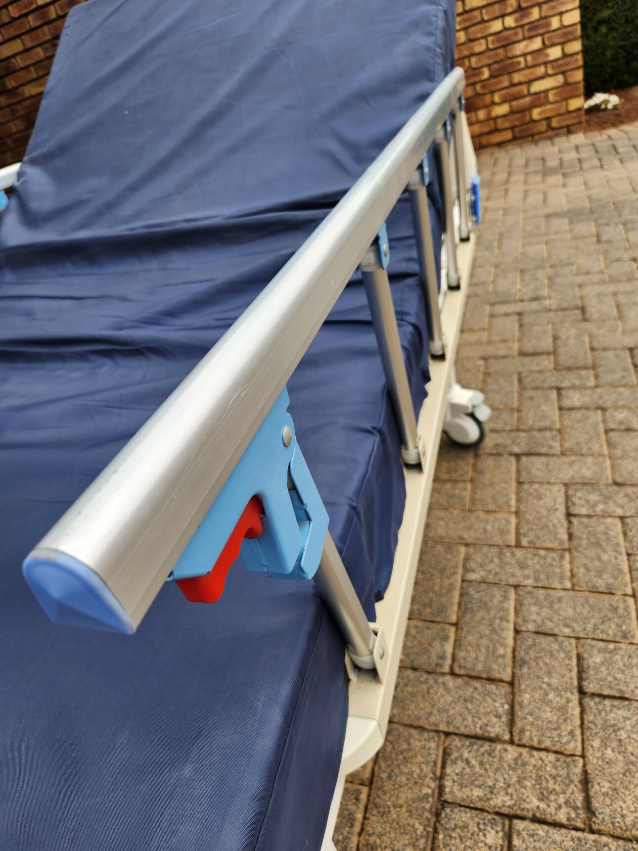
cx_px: 319
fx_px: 565
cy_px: 426
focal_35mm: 23
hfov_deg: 58.9
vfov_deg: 73.9
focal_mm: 5.4
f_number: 1.8
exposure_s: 1/180
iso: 20
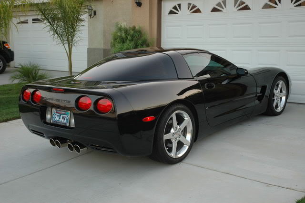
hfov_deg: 42.3
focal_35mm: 46
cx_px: 152
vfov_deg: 28.9
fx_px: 394
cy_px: 102
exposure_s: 1/60
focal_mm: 31
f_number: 4
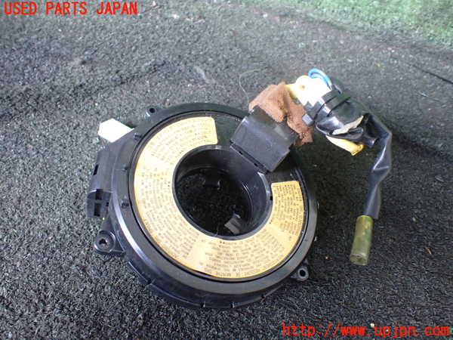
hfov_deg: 60.0
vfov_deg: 46.8
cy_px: 170
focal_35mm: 30
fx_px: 393
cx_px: 226
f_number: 2.3
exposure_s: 1/60
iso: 800
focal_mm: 5.4
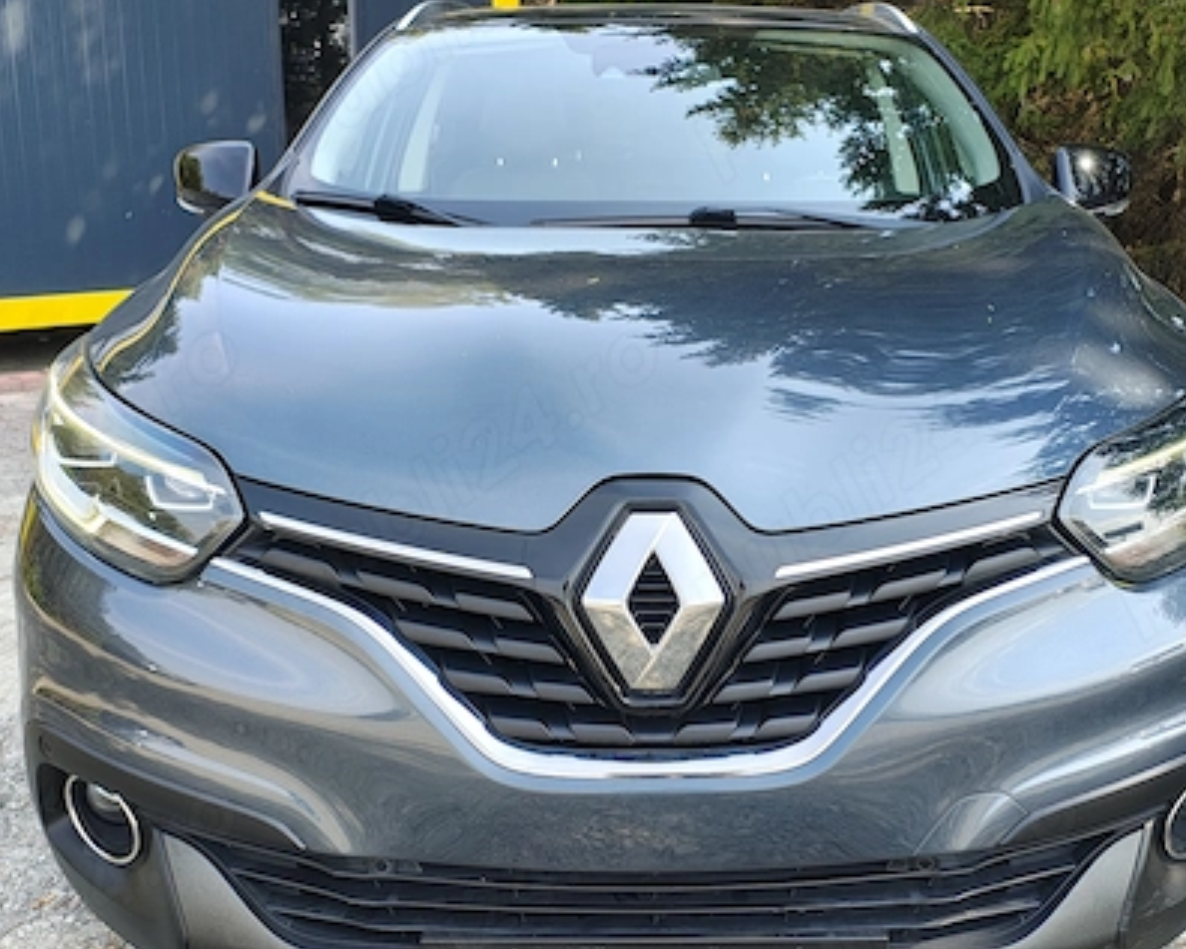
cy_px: 506
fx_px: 1299
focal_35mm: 37
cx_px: 674
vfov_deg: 40.1
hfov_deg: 48.9
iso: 100
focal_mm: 5.89
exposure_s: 1/248
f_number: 1.4
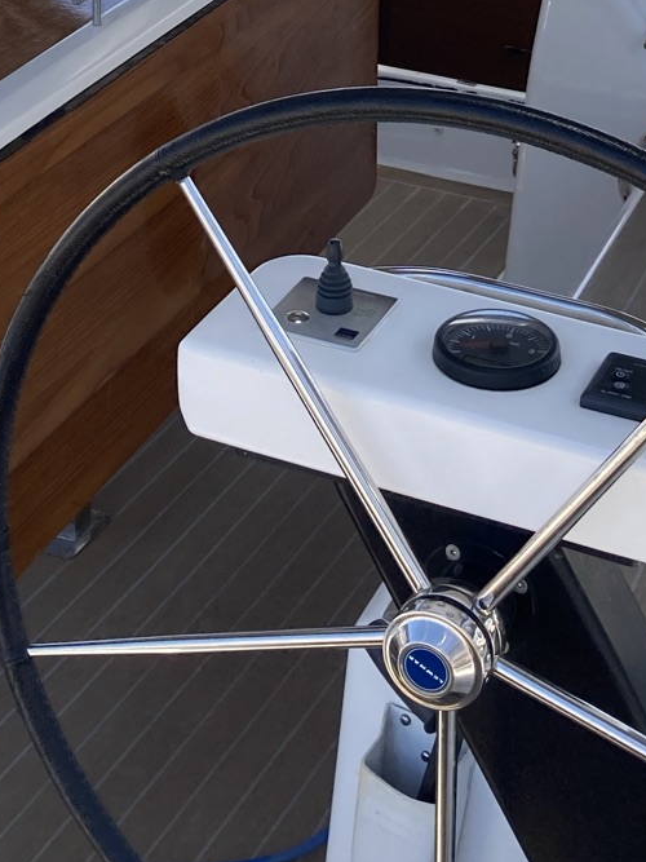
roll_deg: +0.0
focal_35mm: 86
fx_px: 2141
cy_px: -147
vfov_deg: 21.3
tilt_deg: -12.3
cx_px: 291
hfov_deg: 17.2
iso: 20
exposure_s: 1/934
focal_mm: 3.99
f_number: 1.8
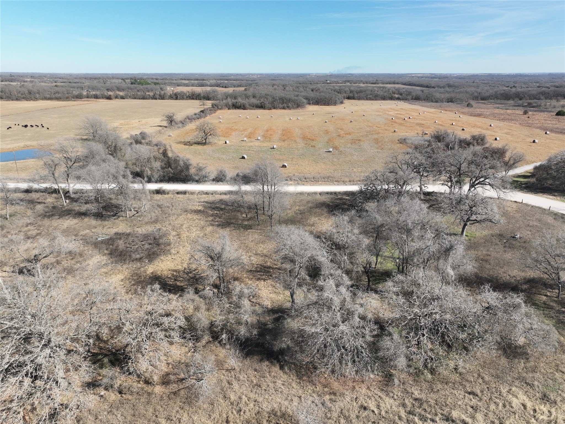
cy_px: 212
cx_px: 282
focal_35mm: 24
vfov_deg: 56.8
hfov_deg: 71.6
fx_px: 392
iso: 100
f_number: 3.2
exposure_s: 1/2000
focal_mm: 12.29
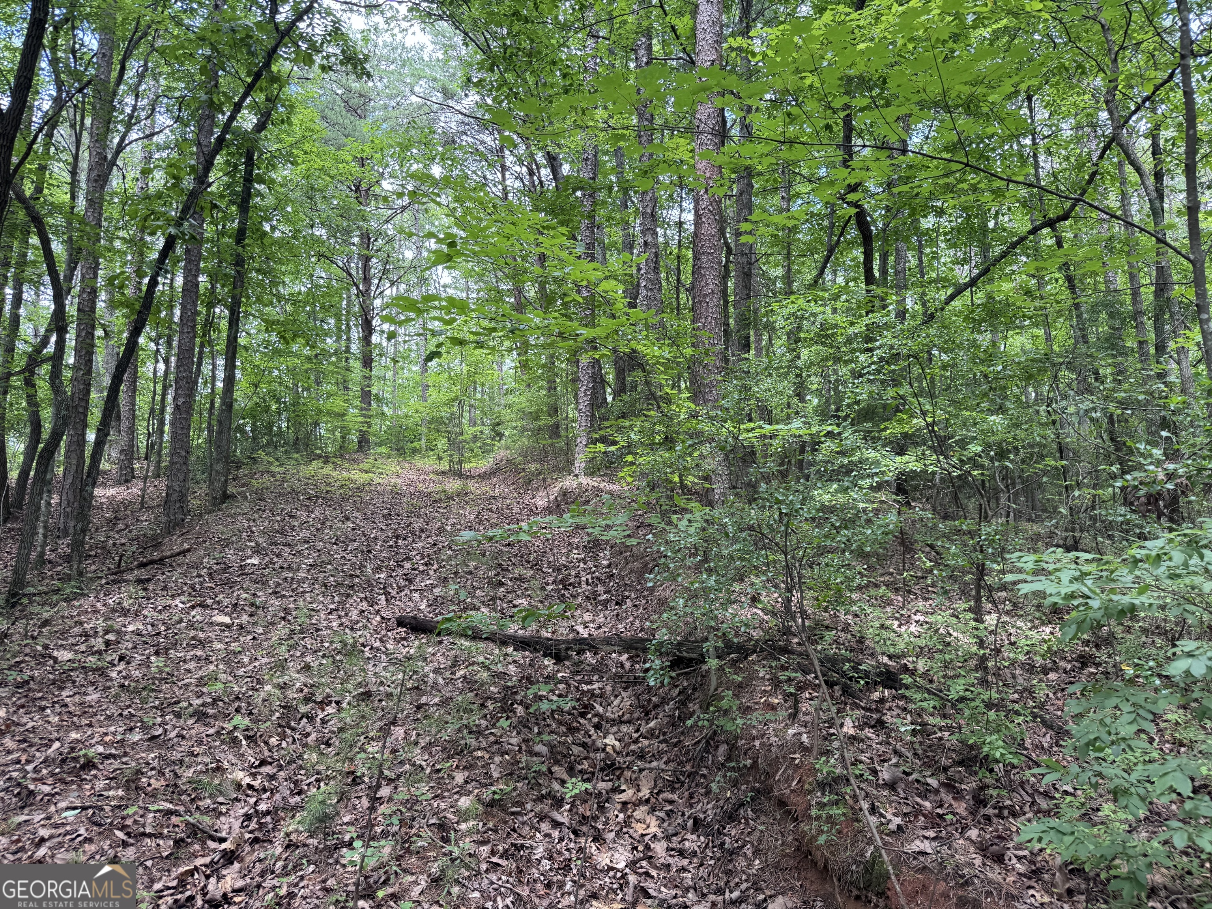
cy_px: 454
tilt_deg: +10.7
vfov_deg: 56.8
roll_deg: +0.7
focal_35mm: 24
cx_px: 606
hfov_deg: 71.6
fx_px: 840
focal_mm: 6.76
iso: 80
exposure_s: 1/121
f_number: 1.78
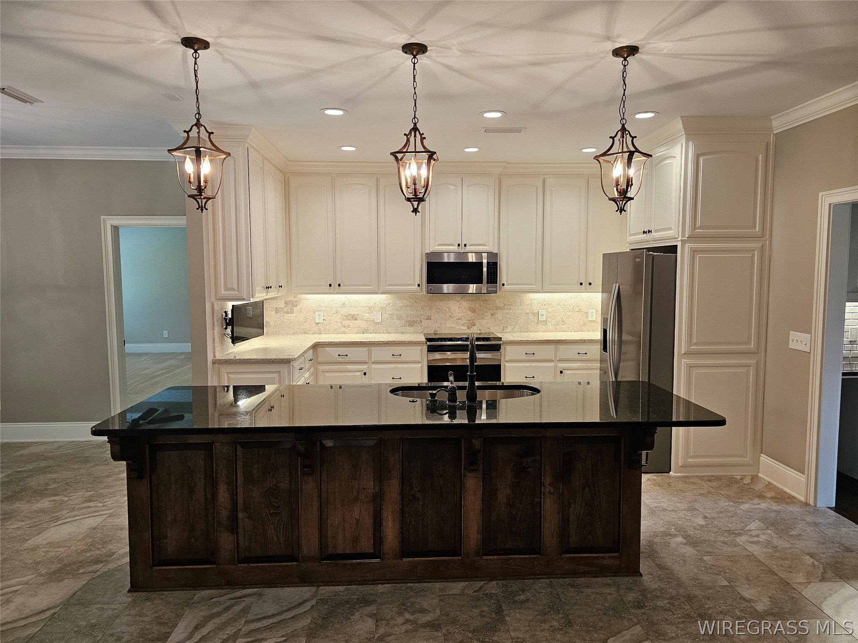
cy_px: 322
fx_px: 570
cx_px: 429
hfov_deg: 73.9
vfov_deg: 58.9
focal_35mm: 23
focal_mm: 6.3
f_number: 1.7
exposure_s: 1/120
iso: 200
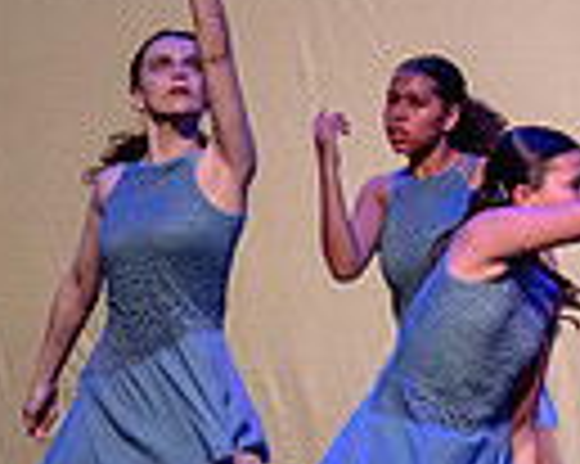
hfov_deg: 3.9
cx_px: 1141
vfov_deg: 3.1
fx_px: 8422
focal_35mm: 491
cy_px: 228
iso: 1250
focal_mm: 112
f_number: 2.8
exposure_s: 1/500
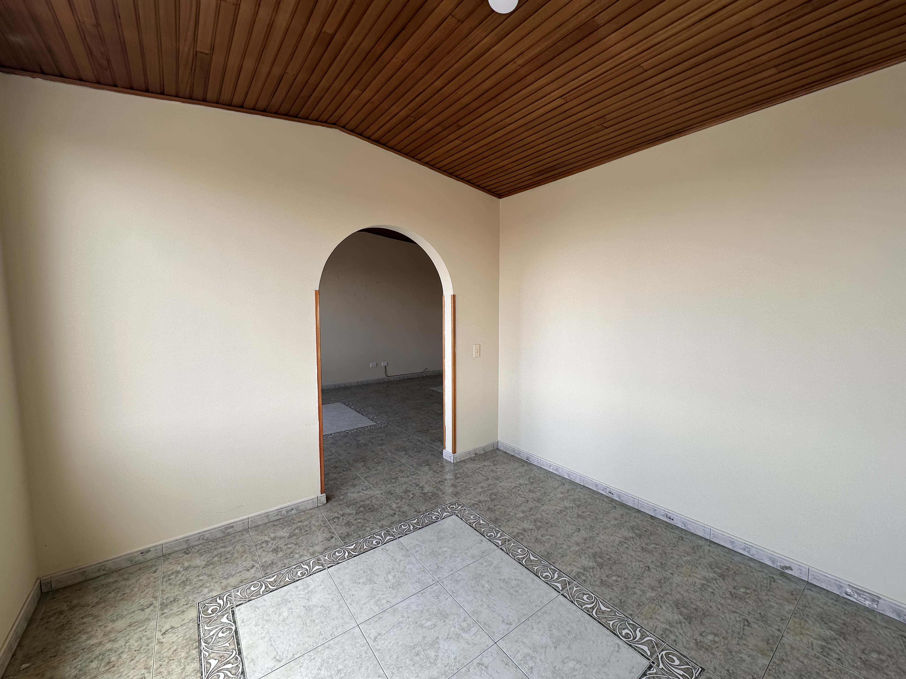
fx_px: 366
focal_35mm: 14
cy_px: 340
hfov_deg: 102.1
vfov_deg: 85.7
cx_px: 453
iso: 40
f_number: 2.2
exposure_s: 1/195
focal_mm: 2.22
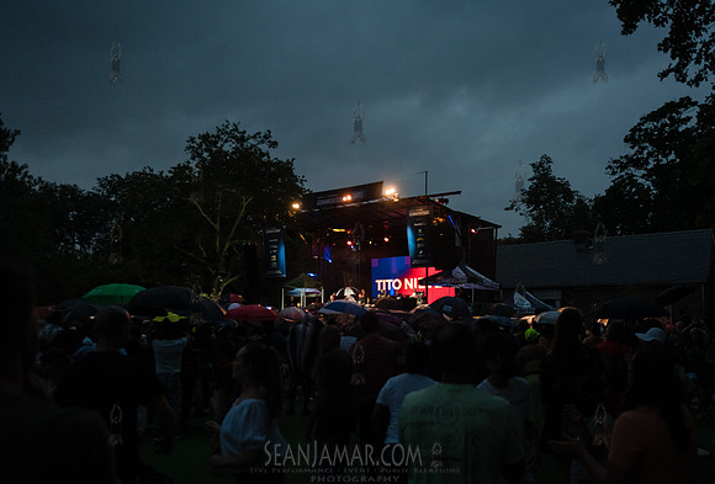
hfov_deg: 59.5
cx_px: 414
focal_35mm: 31
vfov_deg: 42.5
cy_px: 276
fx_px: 622
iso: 3200
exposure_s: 1/200
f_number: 3.5
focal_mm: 27
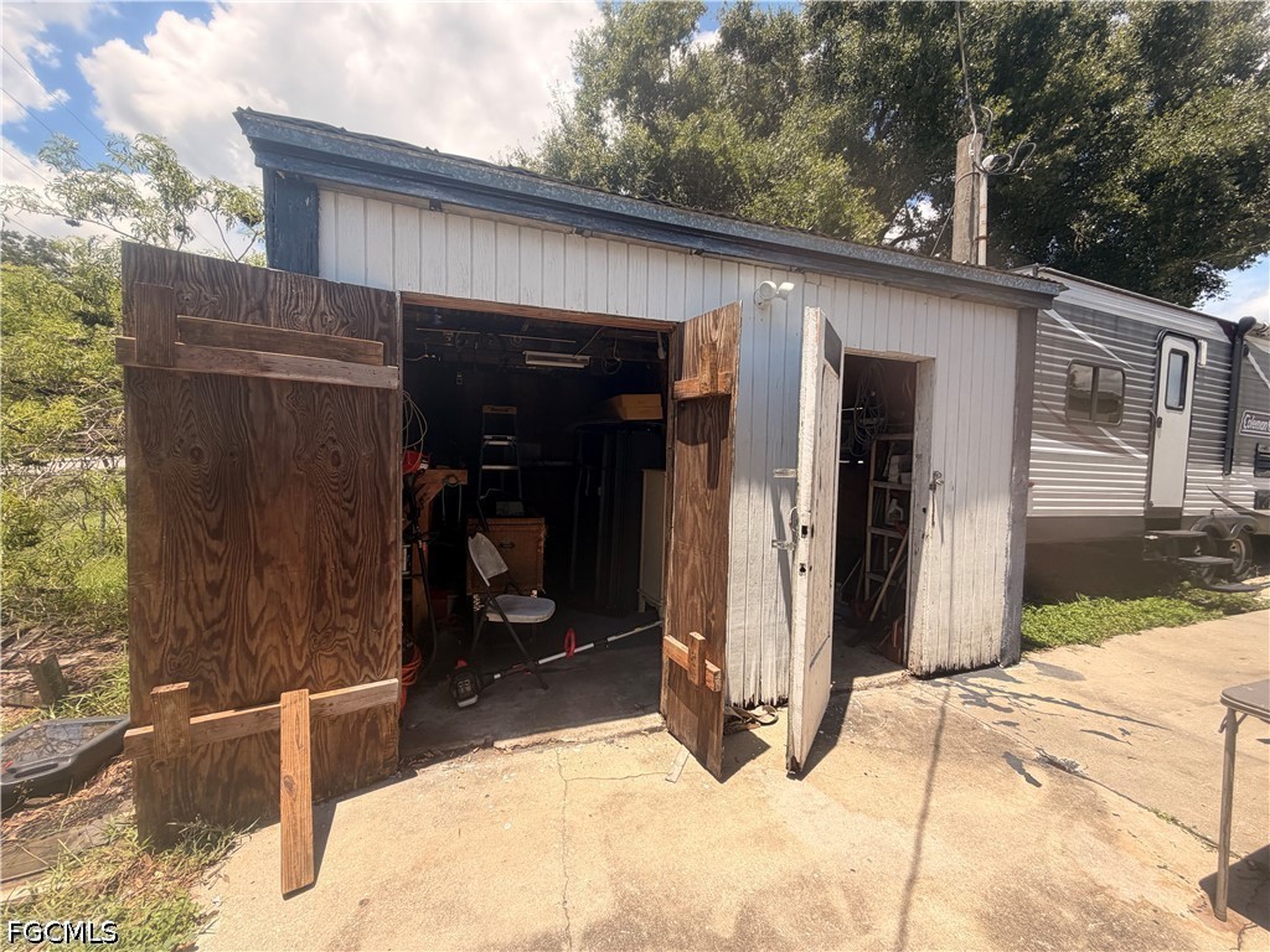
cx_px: 635
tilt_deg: -0.9
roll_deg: -0.4
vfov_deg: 85.7
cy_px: 476
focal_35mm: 14
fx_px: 514
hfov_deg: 102.1
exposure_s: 1/770
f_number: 2.2
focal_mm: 2.22
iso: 40
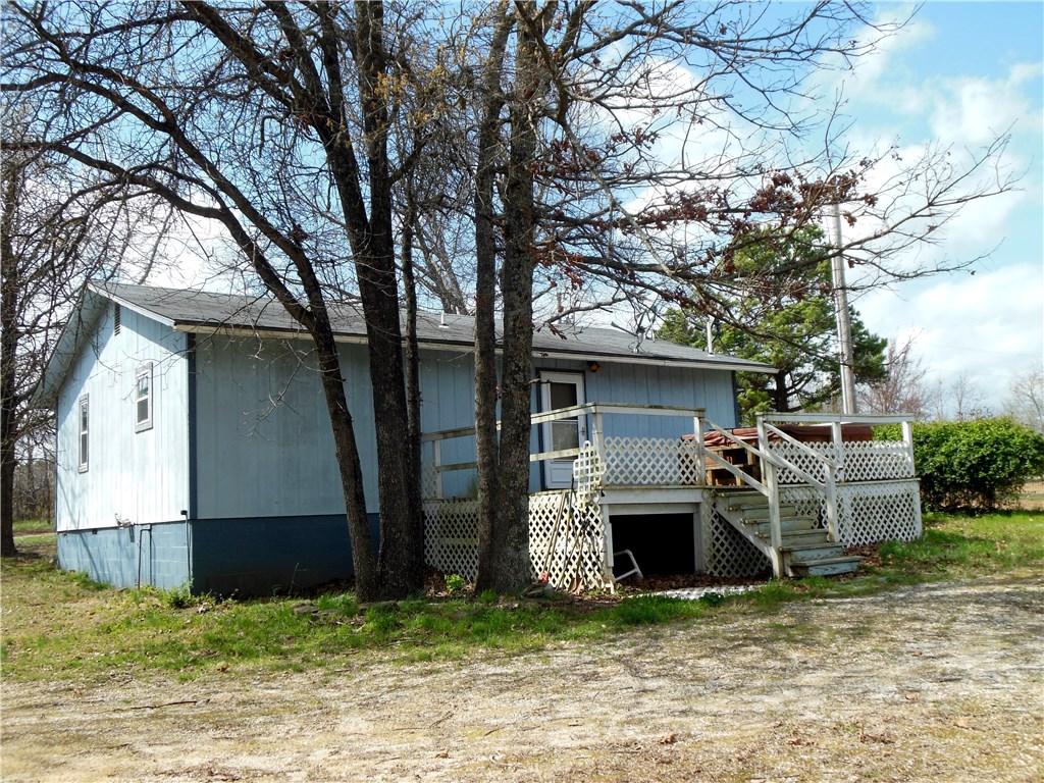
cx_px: 522
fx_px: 995
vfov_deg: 42.9
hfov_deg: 55.4
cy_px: 392
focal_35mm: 33
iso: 125
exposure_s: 1/800
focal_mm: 6
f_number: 3.5
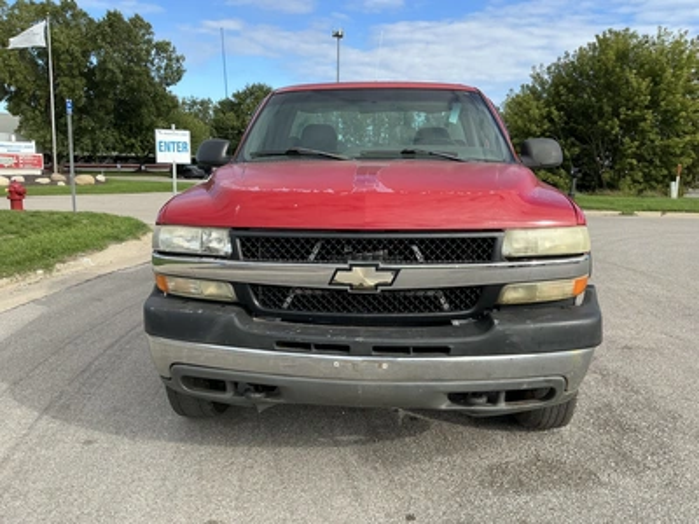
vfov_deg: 49.7
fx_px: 565
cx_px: 350
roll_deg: -2.4
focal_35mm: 28
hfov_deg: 63.4
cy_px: 262
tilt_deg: -2.5
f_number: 1.8
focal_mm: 3
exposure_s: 1/804
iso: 25
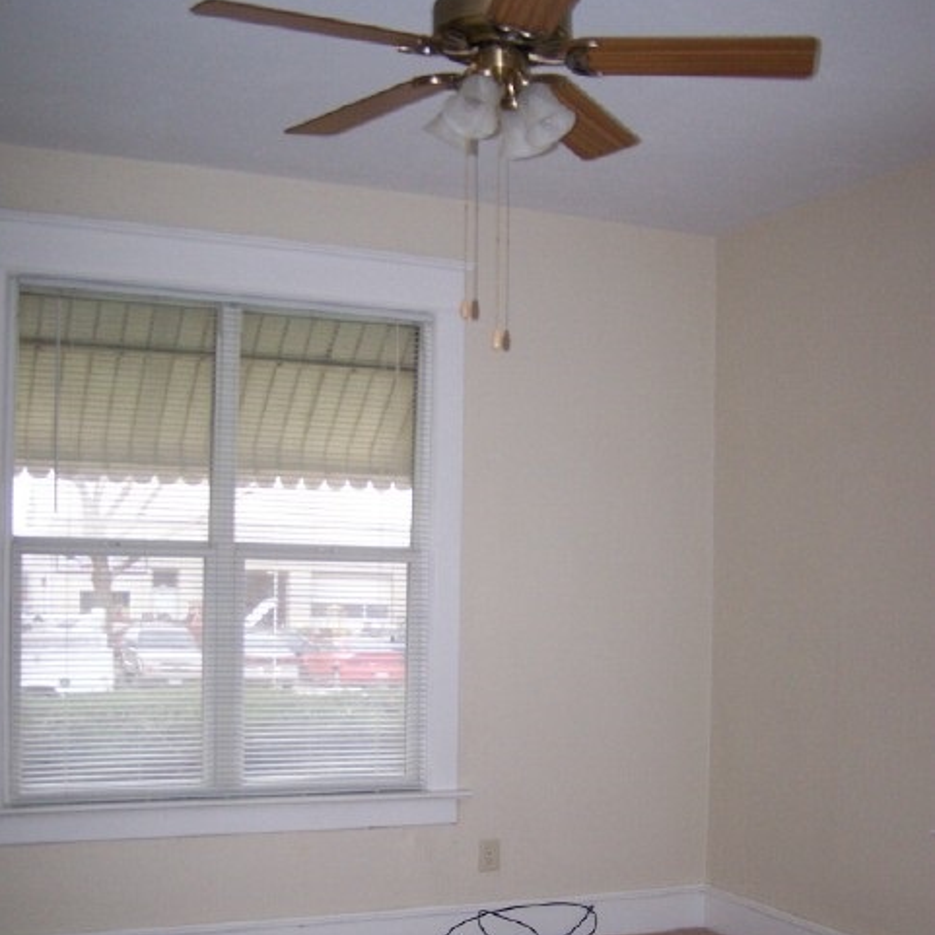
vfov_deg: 37.3
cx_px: 468
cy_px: 585
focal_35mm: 45
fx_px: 1375
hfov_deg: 37.6
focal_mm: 6.3
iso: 140
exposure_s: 1/60
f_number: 2.8
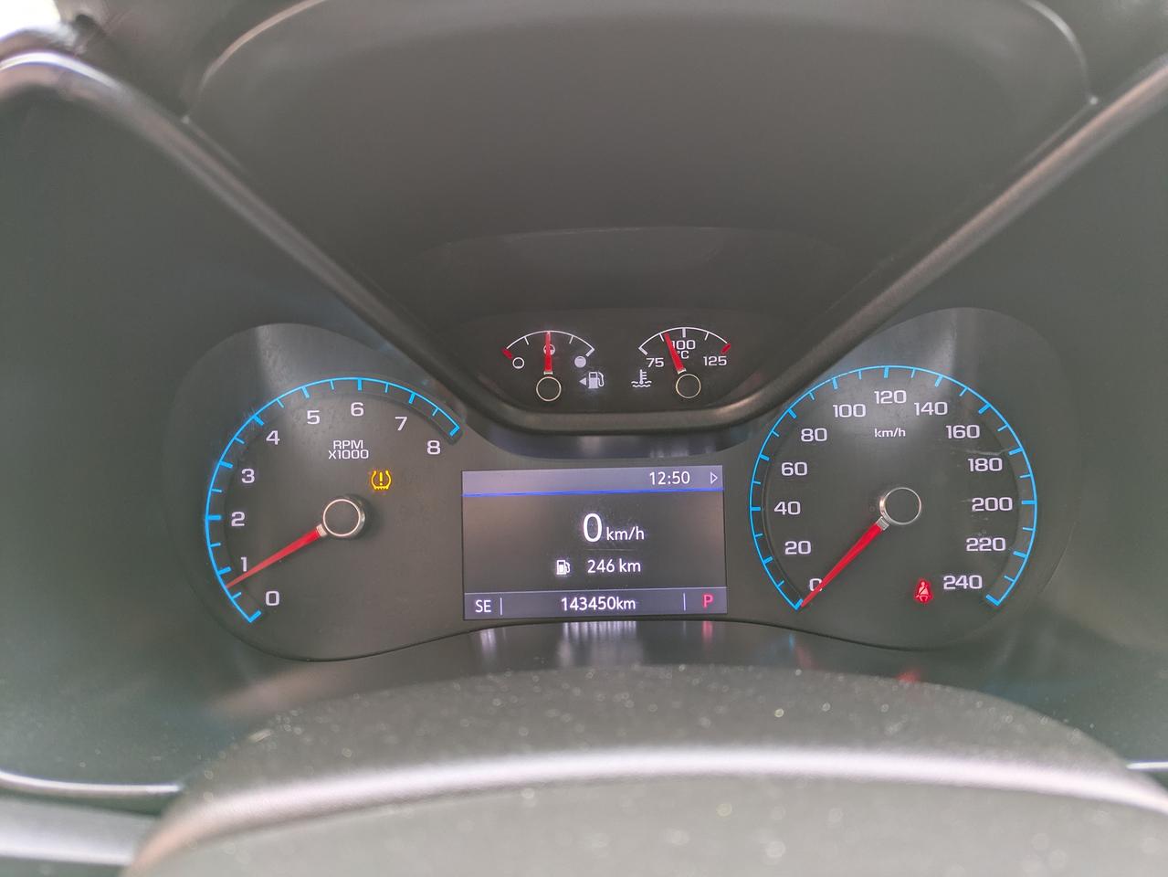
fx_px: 844
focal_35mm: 25
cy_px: 438
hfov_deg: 69.4
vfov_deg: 54.9
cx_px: 584
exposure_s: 1/30
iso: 60
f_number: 1.89
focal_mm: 5.43
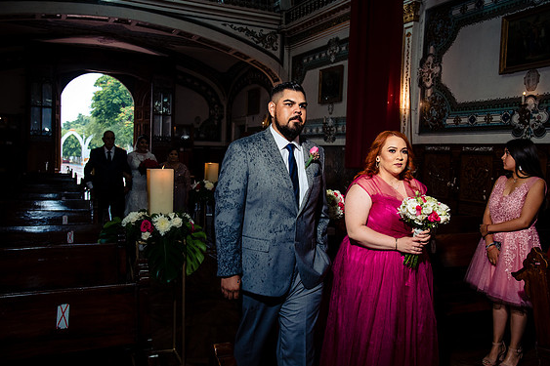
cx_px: 275
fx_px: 504
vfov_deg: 39.9
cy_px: 179
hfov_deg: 57.2
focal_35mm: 33
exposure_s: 1/160
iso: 1600
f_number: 6.3
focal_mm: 32
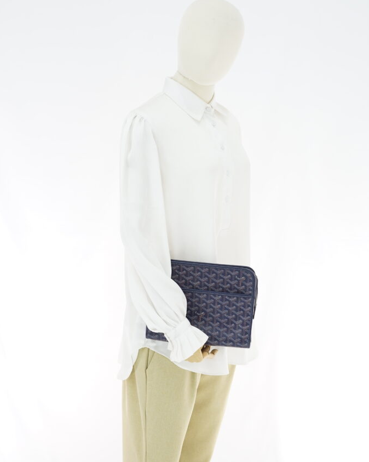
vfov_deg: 33.0
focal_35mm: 57
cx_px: 186
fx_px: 778
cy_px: 254
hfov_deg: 26.7
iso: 640
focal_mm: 50
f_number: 6.3
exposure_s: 1/10
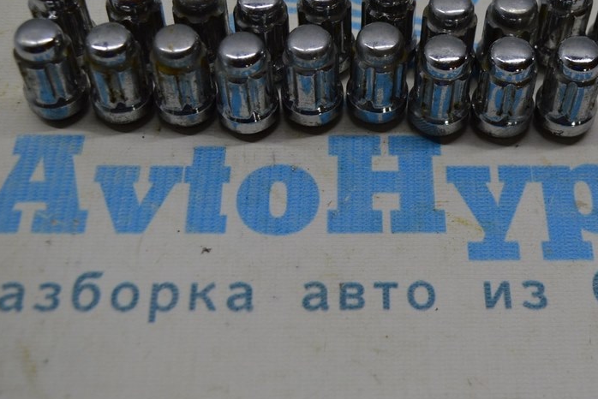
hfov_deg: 31.4
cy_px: 119
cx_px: 365
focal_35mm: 64
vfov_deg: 21.2
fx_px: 1059
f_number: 5.6
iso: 400
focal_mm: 29
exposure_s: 1/125
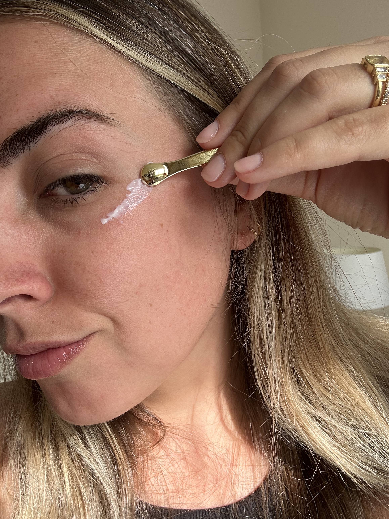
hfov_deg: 46.8
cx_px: 194
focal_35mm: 30
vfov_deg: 60.0
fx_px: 450
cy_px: 260
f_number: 1.9
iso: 25
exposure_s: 1/255
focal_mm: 2.69
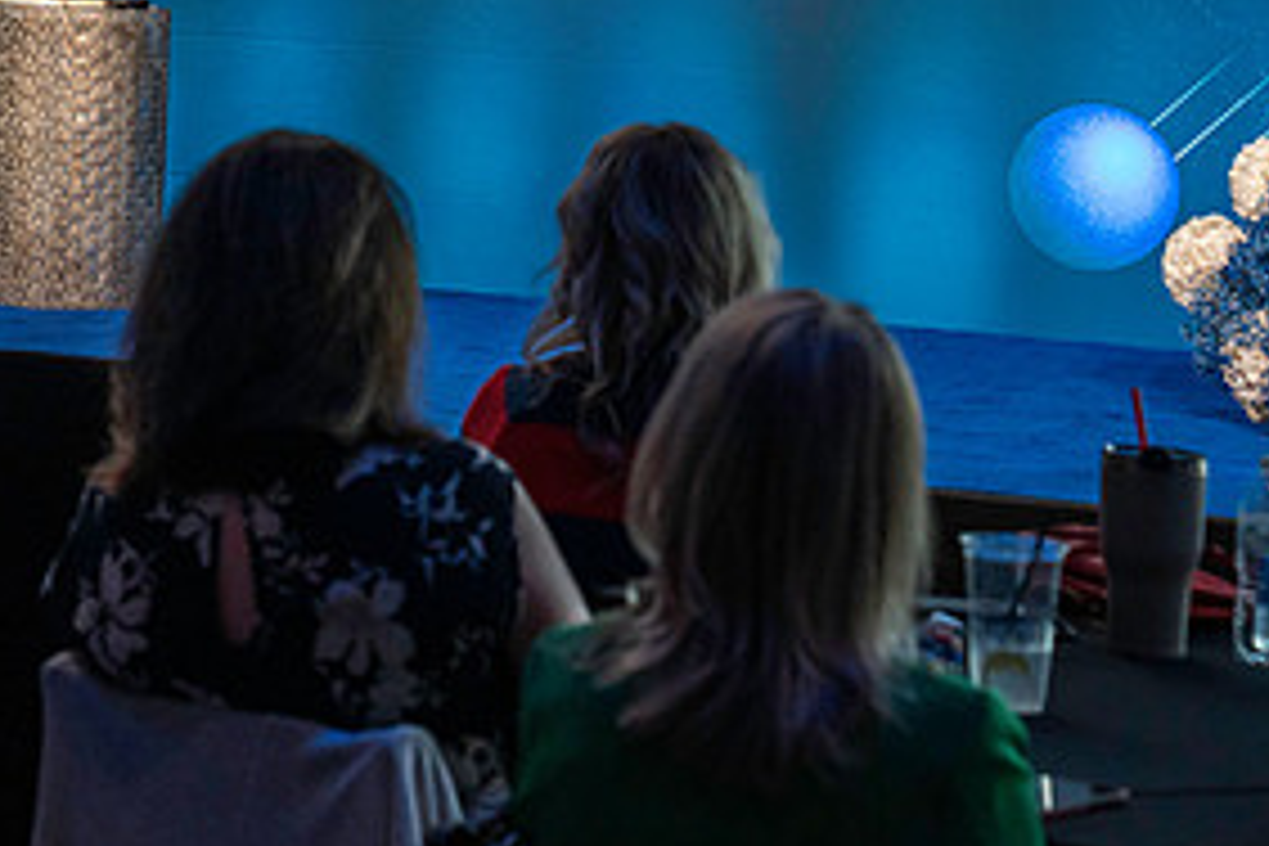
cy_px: -2
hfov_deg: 14.1
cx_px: 72
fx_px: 5076
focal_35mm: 144
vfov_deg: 9.5
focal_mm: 70
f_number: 4.5
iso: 3200
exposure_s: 1/200
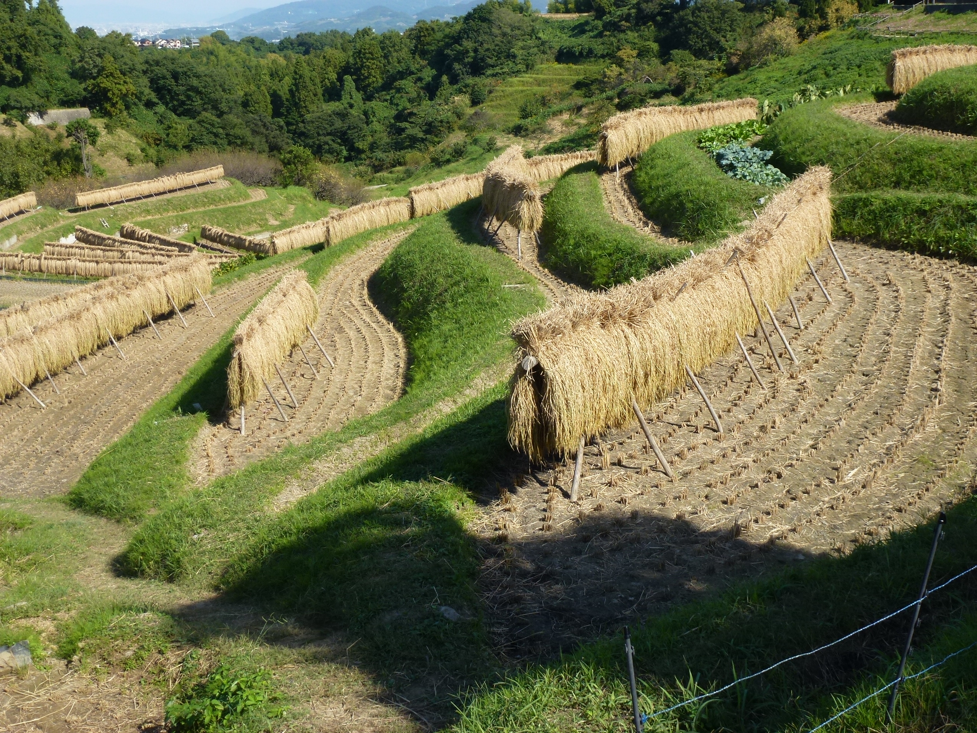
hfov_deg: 38.9
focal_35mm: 49
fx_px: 1383
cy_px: 366
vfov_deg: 29.7
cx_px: 488
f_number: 4.1
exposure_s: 1/640
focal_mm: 8.7
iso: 100
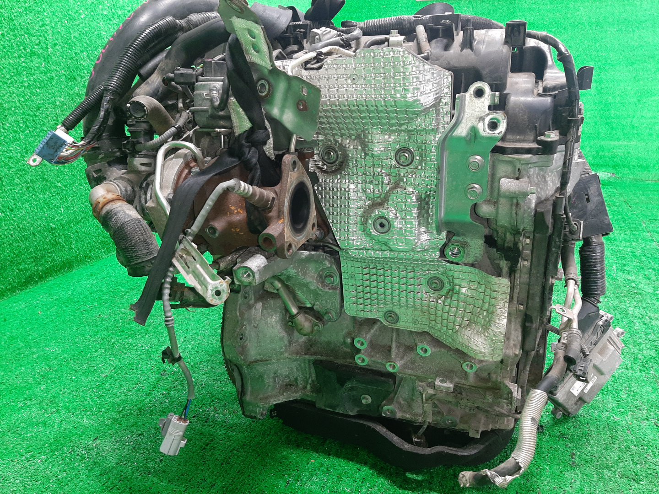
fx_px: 495
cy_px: 247
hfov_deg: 67.3
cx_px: 330
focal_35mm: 26
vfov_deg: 53.1
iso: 166
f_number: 1.7
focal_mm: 3.93
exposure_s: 1/33
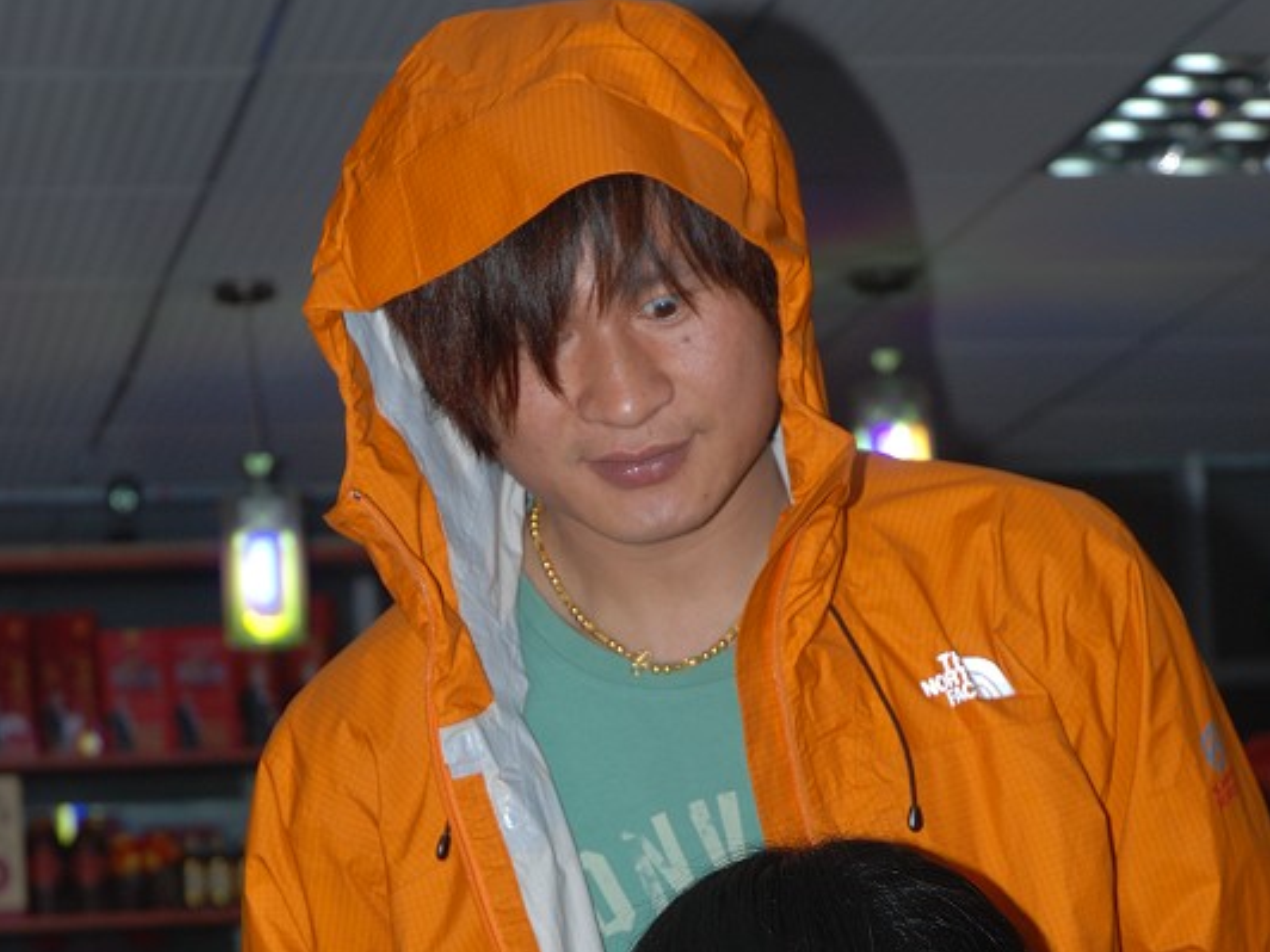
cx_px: 633
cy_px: 933
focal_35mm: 113
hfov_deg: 17.4
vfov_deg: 13.0
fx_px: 4146
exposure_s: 1/60
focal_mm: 52
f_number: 5.6
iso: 200
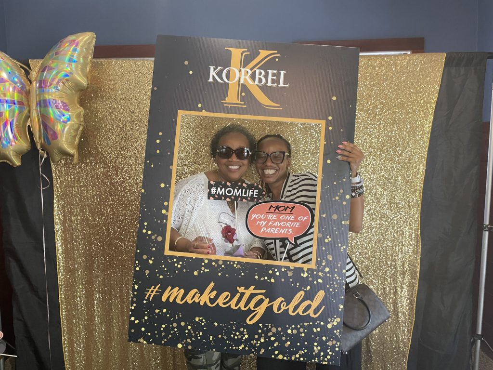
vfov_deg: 53.1
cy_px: 185
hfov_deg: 67.3
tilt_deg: -3.7
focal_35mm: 26
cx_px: 246
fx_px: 370
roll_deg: +1.6
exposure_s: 1/60
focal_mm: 4.2
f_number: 1.6
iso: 400
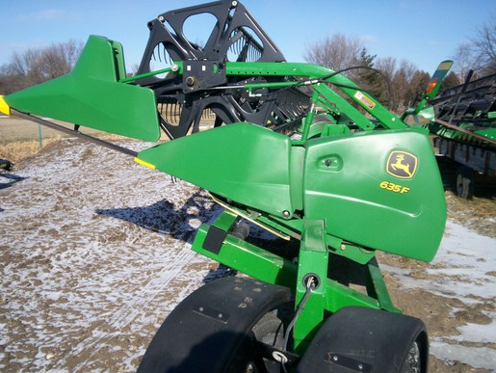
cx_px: 253
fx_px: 545
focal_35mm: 38
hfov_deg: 48.9
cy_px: 189
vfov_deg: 37.8
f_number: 4.5
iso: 100
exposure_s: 1/697
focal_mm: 5.9
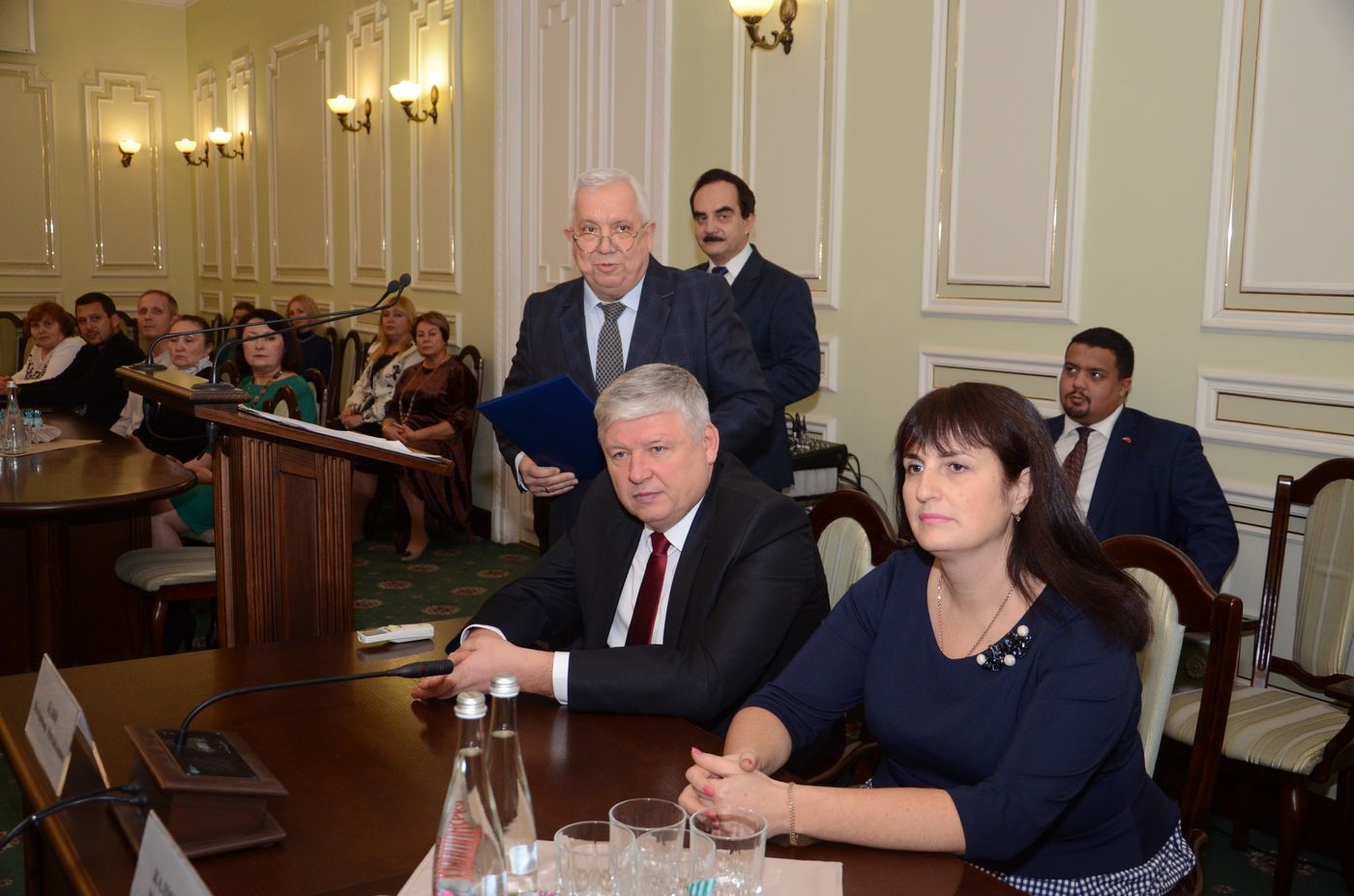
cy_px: 448
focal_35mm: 36
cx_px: 677
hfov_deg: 53.2
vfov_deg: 36.7
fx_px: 1351
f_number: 3.8
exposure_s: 1/200
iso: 1000
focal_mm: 24
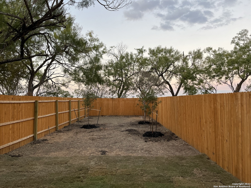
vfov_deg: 53.1
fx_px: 189
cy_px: 94
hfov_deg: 67.3
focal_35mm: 26
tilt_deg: +1.3
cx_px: 126
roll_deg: +1.0
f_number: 1.6
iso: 100
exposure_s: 1/121
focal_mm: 5.1
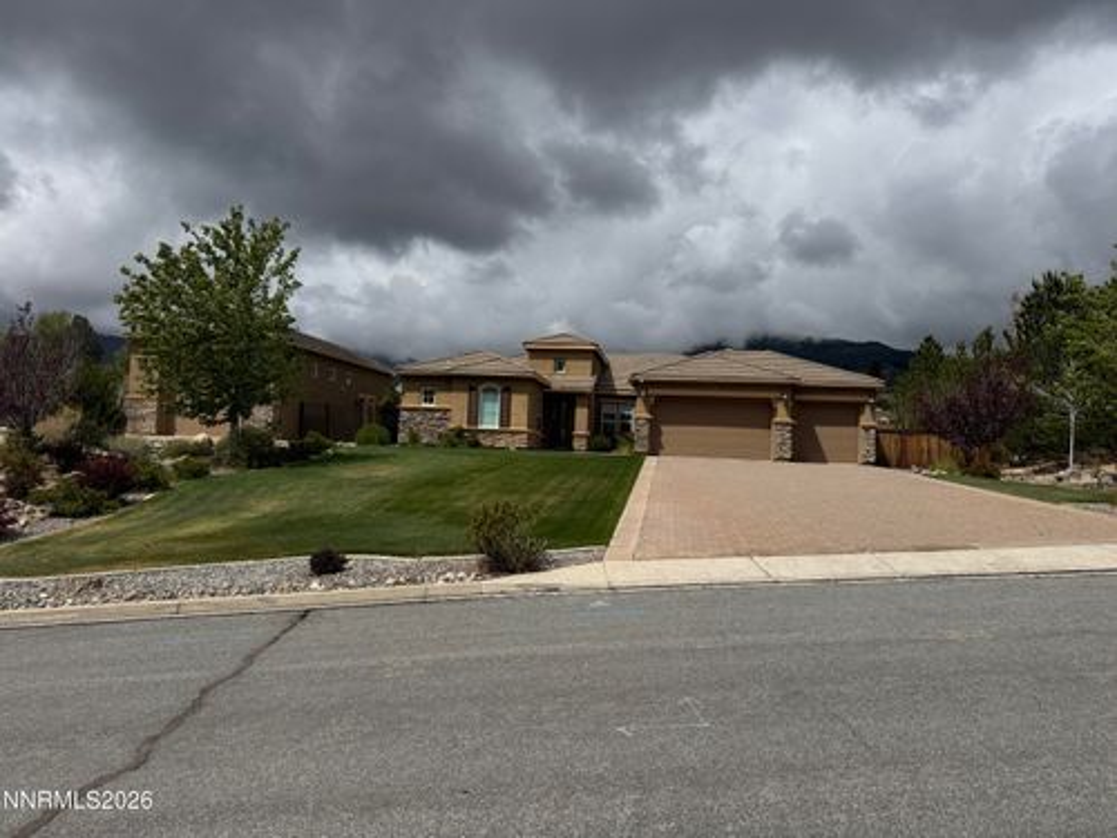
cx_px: 558
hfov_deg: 71.6
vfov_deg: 56.8
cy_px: 419
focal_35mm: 24
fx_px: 774
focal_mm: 6.76
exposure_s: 1/12346
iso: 80
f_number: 1.78
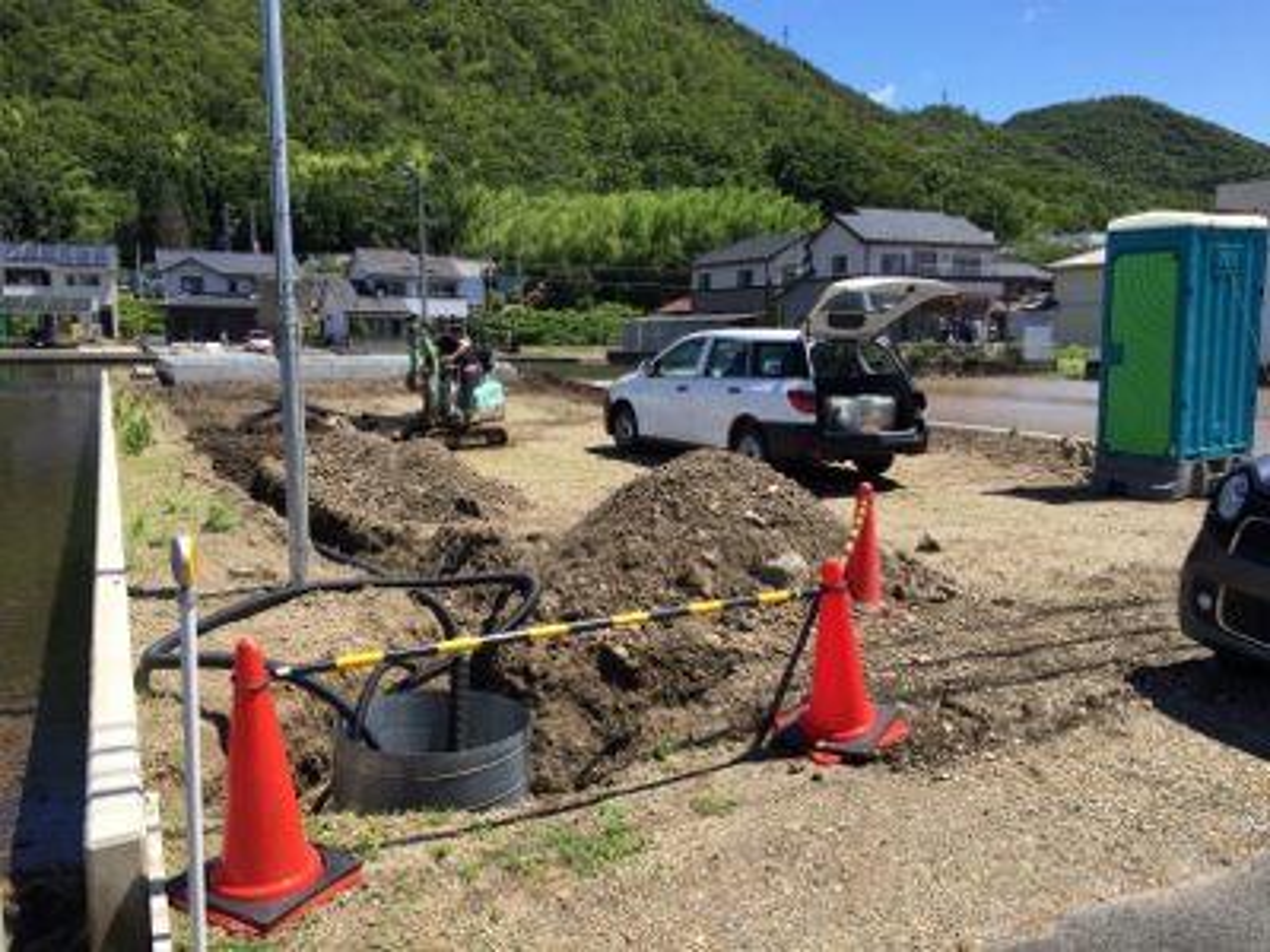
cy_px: 476
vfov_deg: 48.2
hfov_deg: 61.7
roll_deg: -0.9
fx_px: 1064
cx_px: 635
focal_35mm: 29
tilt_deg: -7.0
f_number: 2.2
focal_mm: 4.15
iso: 32
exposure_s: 1/1522
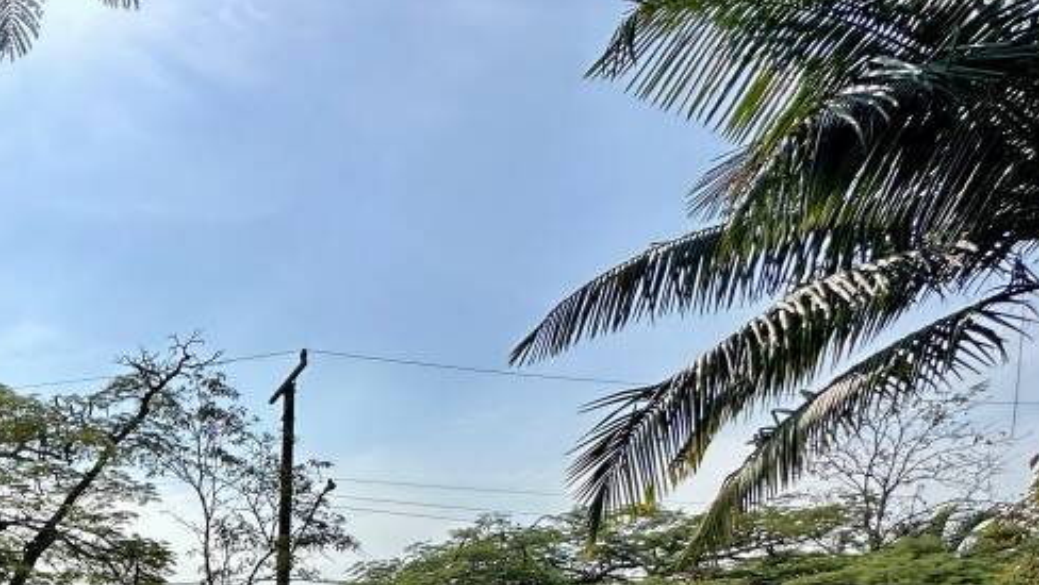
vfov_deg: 29.2
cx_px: -19
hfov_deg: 48.9
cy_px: 774
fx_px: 882
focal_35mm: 32
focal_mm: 2.22
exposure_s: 1/1383
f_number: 2.2
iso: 50
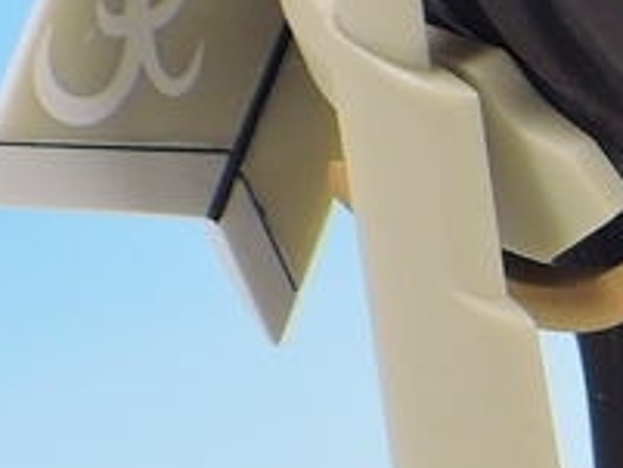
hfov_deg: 3.2
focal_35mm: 612
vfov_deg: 2.4
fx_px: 11021
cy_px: 440
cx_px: 1494
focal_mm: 25.5
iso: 80
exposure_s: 1
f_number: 8
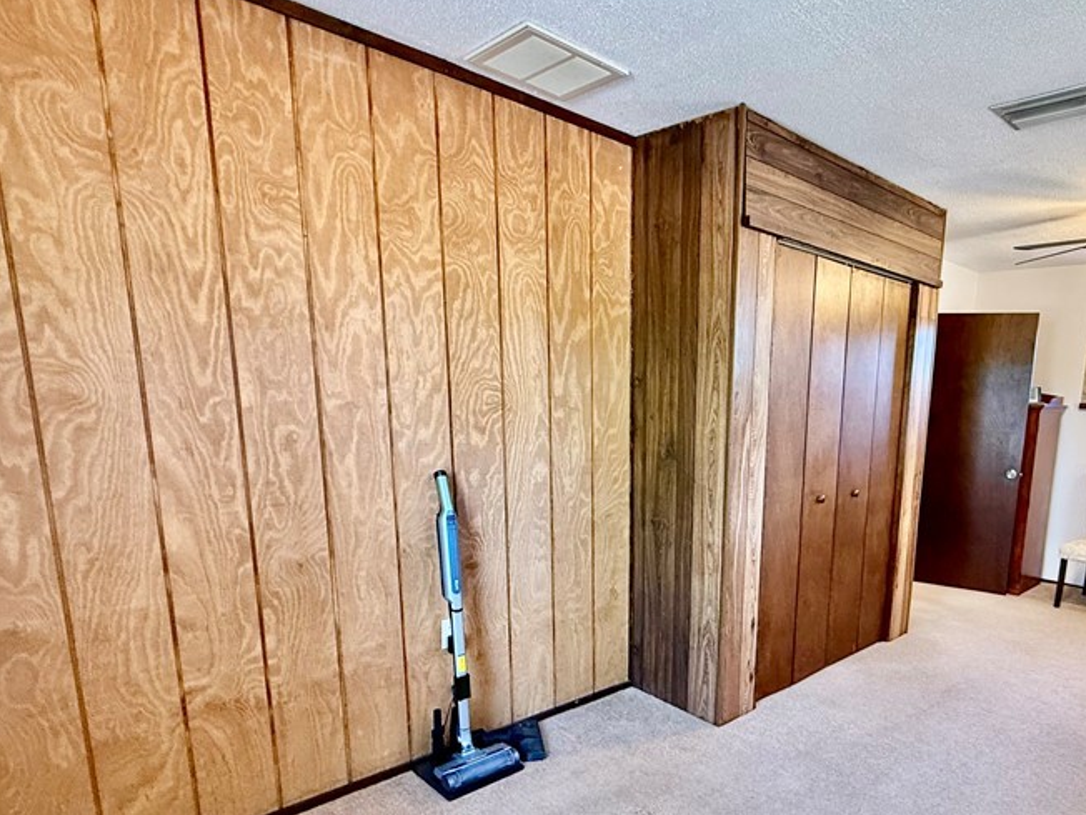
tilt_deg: -10.3
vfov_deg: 60.1
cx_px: 771
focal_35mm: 22
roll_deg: -2.8
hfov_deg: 72.7
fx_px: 690
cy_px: 522
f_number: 2.2
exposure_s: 1/60
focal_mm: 2.22
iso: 400
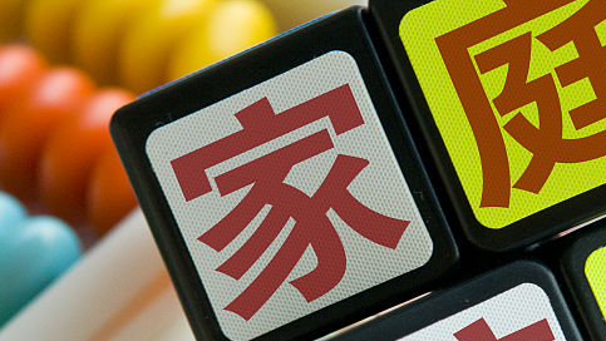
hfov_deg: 10.0
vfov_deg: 5.7
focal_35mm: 214
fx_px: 3444
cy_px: 256
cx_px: 412
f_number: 5
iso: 500
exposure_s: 1/100
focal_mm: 55
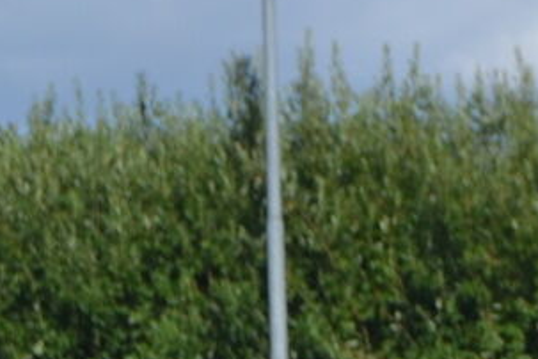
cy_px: 826
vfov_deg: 4.1
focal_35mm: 332
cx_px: 1410
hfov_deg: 5.9
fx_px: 4964
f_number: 9
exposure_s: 1/320
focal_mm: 35
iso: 100
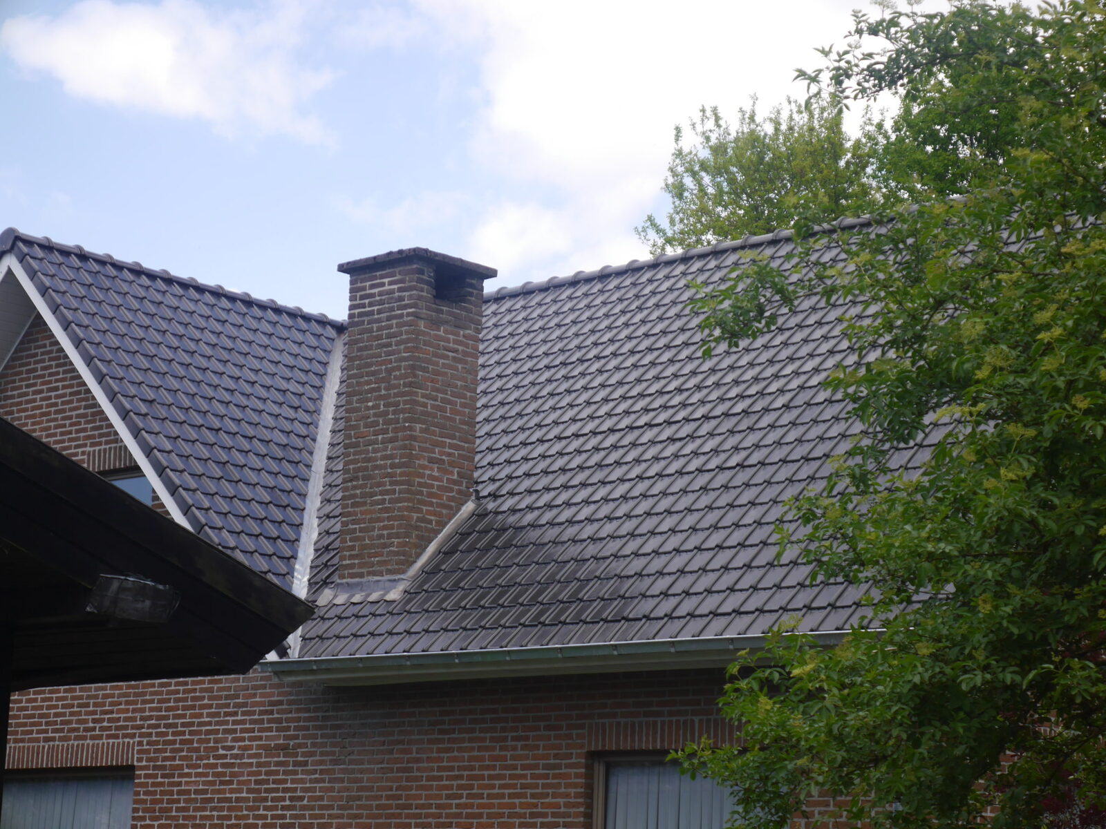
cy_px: 414
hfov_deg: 23.3
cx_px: 553
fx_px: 2684
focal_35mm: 84
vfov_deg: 17.6
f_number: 5.6
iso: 160
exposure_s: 1/320
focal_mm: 42
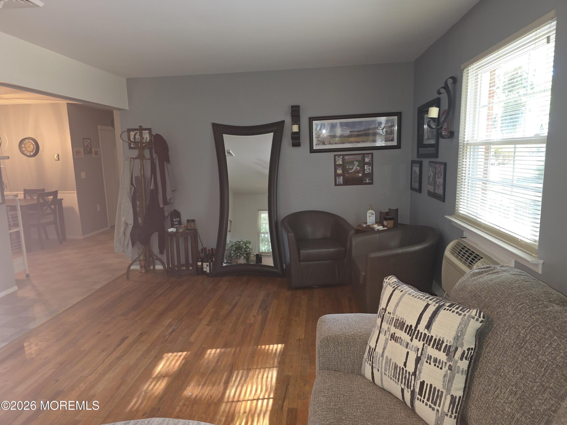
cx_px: 284
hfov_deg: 73.9
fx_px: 377
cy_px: 212
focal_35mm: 23
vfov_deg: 58.9
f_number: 1.7
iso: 100
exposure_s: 1/24
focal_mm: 6.3
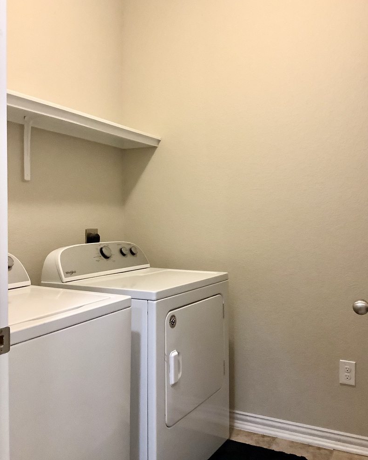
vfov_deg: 54.2
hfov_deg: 44.5
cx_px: 185
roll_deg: -0.6
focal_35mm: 33
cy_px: 220
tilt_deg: -0.8
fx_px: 449
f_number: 2.4
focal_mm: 3.3
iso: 400
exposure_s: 1/30
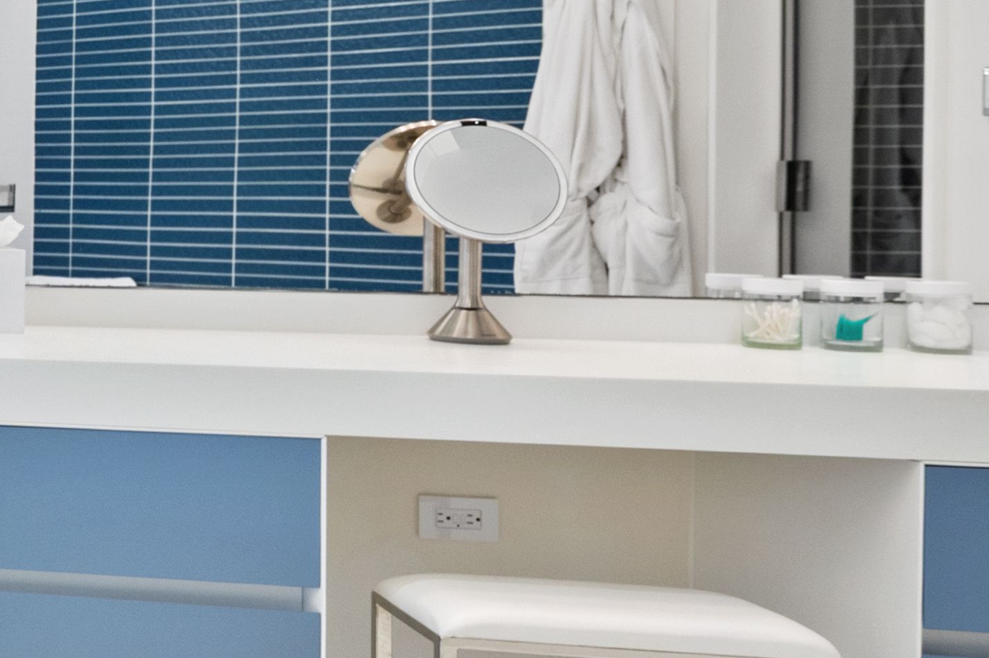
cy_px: 150
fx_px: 1678
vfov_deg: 22.0
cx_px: -793
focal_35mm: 61
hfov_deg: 21.4
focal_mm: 14.5
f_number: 4.5
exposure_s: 1/80
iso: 200
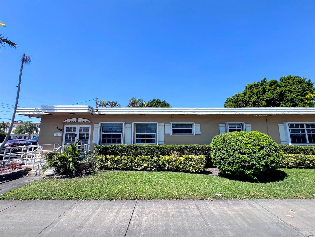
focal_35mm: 14
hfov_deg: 102.1
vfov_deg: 85.7
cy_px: 118
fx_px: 127
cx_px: 158
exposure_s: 1/1299
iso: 50
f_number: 2.2
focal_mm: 2.22
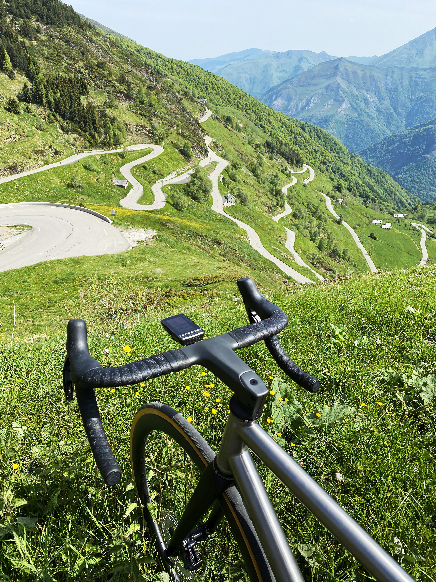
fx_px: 437
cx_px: 218
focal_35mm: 26
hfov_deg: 53.1
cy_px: 291
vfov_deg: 67.3
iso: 32
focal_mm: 4.25
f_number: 1.8
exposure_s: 1/1754
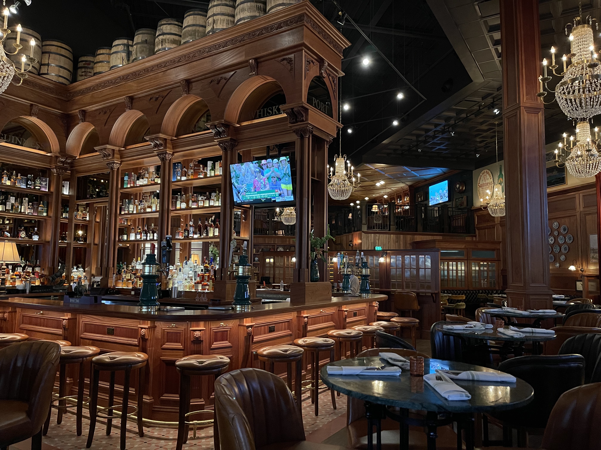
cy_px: 225
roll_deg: -0.7
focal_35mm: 26
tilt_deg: +4.3
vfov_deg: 53.1
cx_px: 300
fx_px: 451
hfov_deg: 67.3
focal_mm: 5.1
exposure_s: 1/30
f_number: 1.6
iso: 800
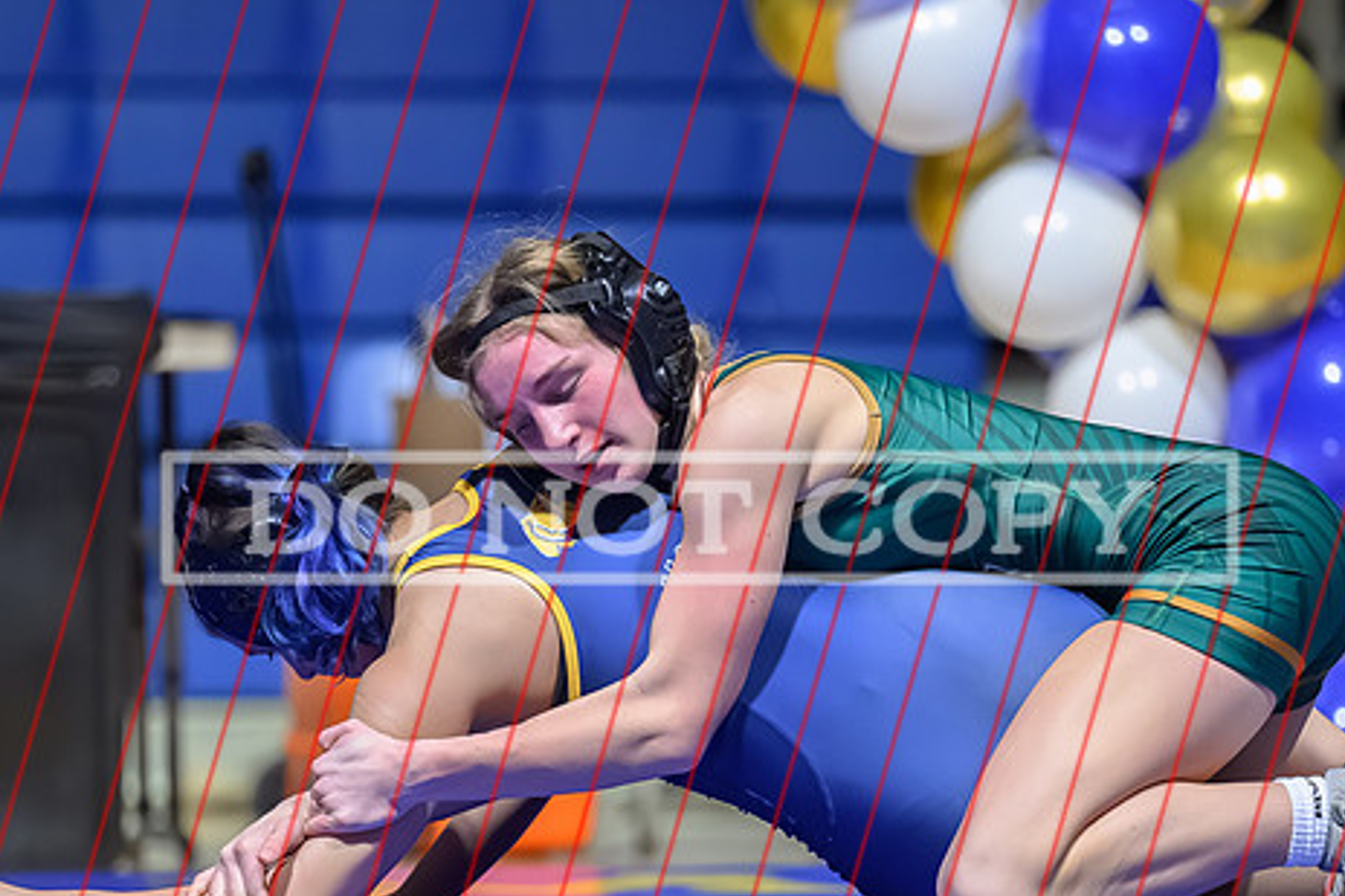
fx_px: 11166
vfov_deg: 4.6
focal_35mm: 299
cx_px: 622
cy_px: 703
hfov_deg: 6.9
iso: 9000
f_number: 2.8
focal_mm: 175
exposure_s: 1/640
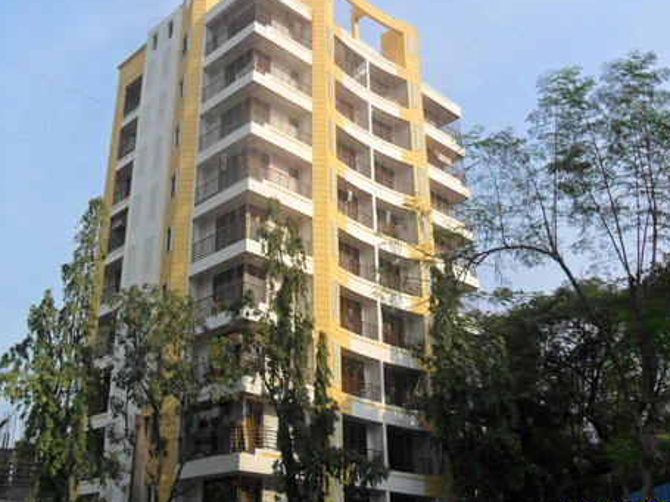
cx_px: 277
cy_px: 227
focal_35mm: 38
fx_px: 735
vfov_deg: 37.7
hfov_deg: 48.8
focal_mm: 4.9
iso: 100
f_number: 3.5
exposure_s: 1/1000
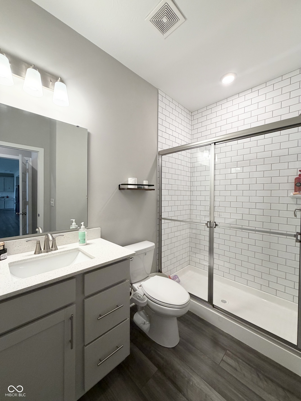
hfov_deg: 85.7
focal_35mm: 14
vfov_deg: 102.1
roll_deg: -0.3
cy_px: 200
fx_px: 162
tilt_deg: -2.5
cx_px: 150
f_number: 2.2
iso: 200
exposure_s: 1/120
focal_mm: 2.22
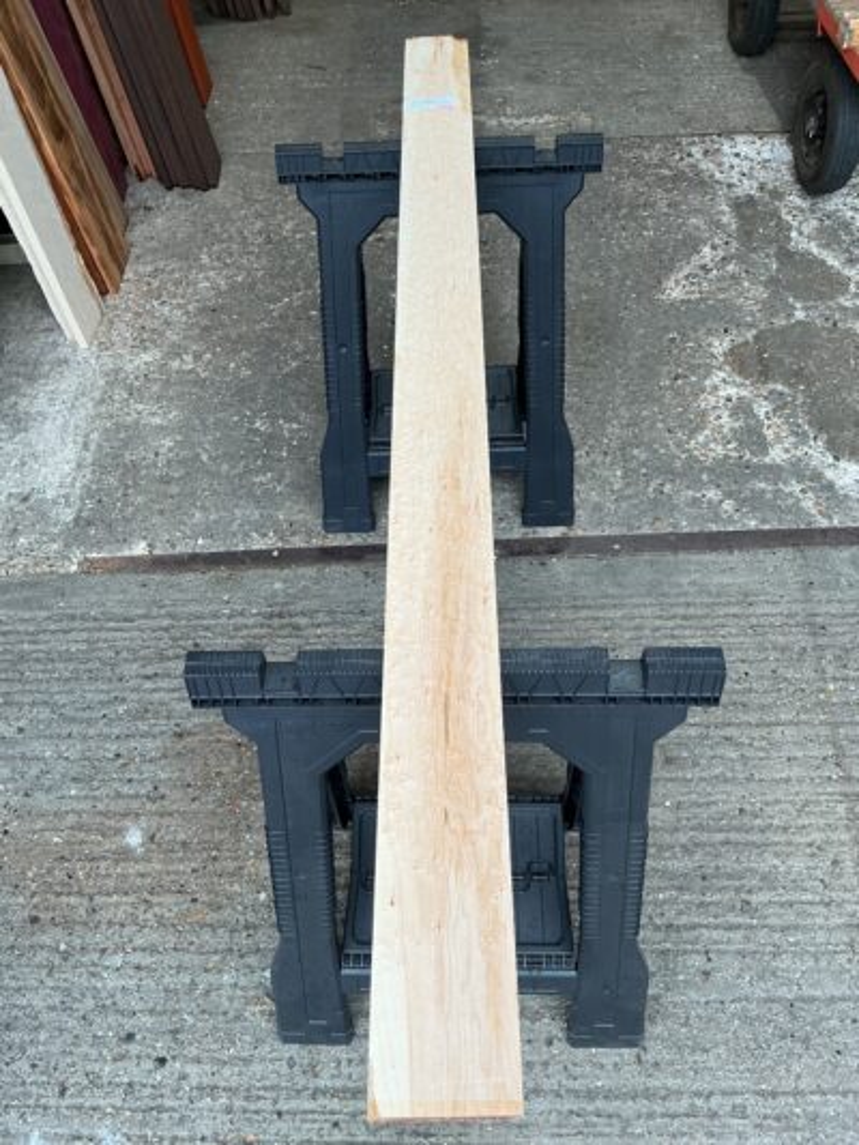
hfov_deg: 48.2
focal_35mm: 29
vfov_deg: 61.6
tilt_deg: -51.6
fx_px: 959
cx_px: 430
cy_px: 572
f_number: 1.8
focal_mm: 3
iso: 32
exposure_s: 1/100
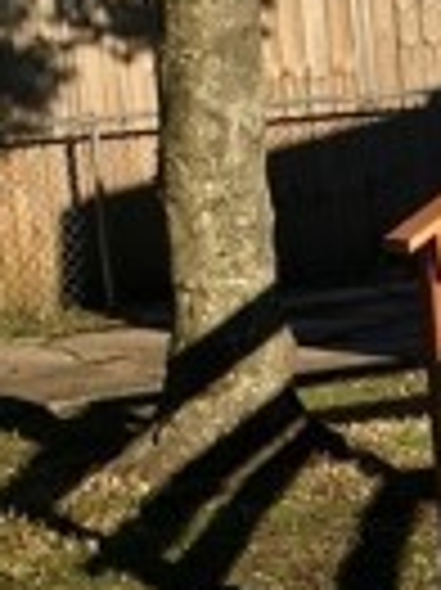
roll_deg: +4.2
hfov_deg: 8.1
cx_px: 1026
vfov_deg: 11.6
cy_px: 293
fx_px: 2892
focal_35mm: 170
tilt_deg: -3.5
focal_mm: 4.15
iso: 25
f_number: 2.2
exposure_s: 1/1221
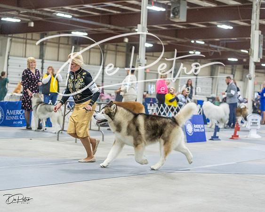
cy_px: 106
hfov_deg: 24.2
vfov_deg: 19.4
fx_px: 618
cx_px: 132
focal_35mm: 79
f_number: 3.2
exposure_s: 1/320
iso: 6400
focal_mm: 70
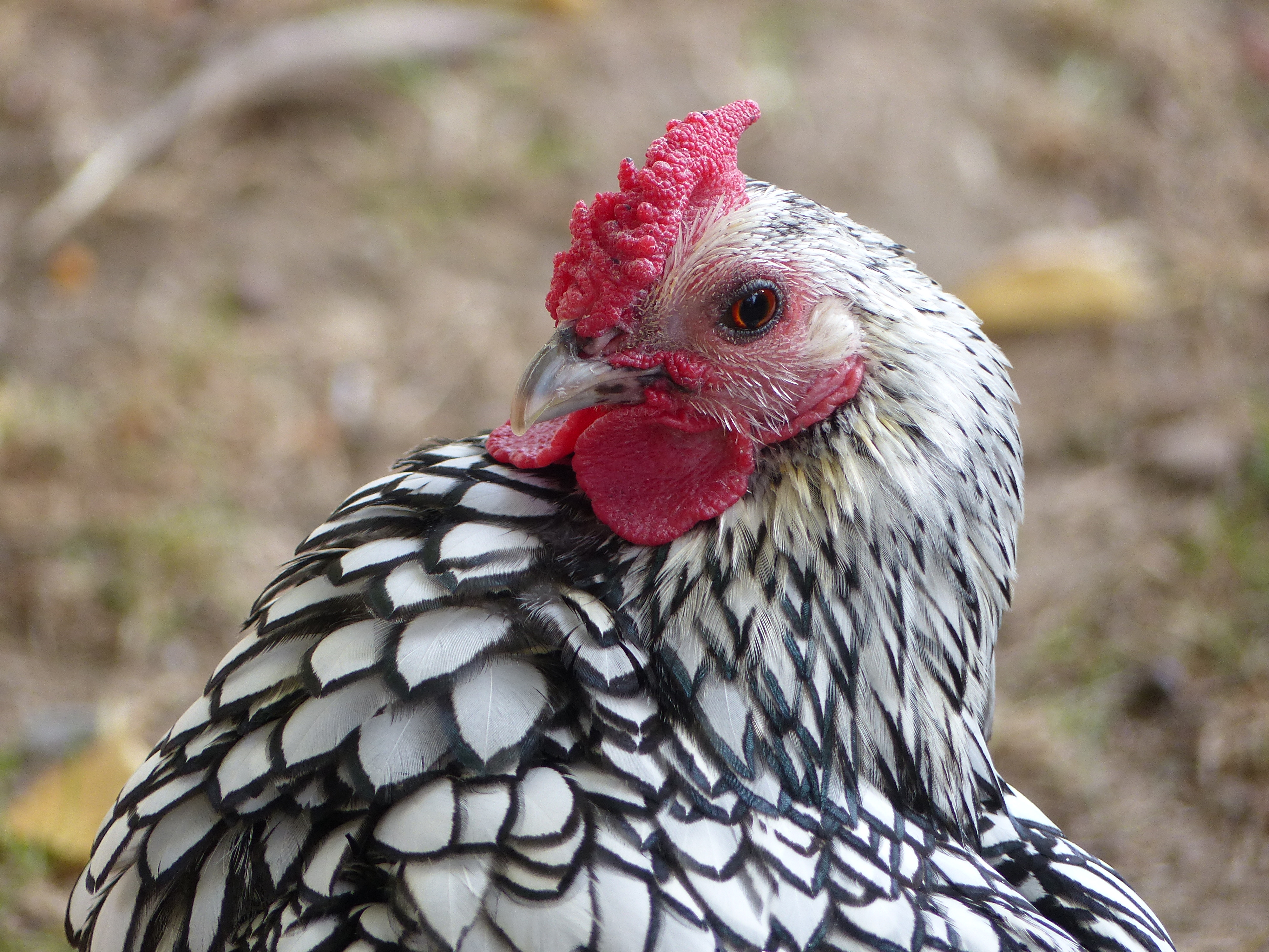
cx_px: 634
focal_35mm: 600
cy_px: 476
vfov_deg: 2.5
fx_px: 21996
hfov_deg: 3.3
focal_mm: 108
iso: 125
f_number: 2.8
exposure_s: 1/125
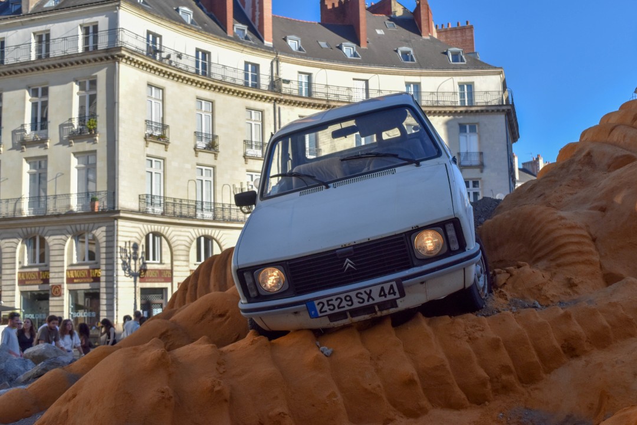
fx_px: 717
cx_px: 318
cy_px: 212
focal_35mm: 40
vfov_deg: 33.0
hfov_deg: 47.9
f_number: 6.7
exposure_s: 1/1500
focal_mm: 27
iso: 400
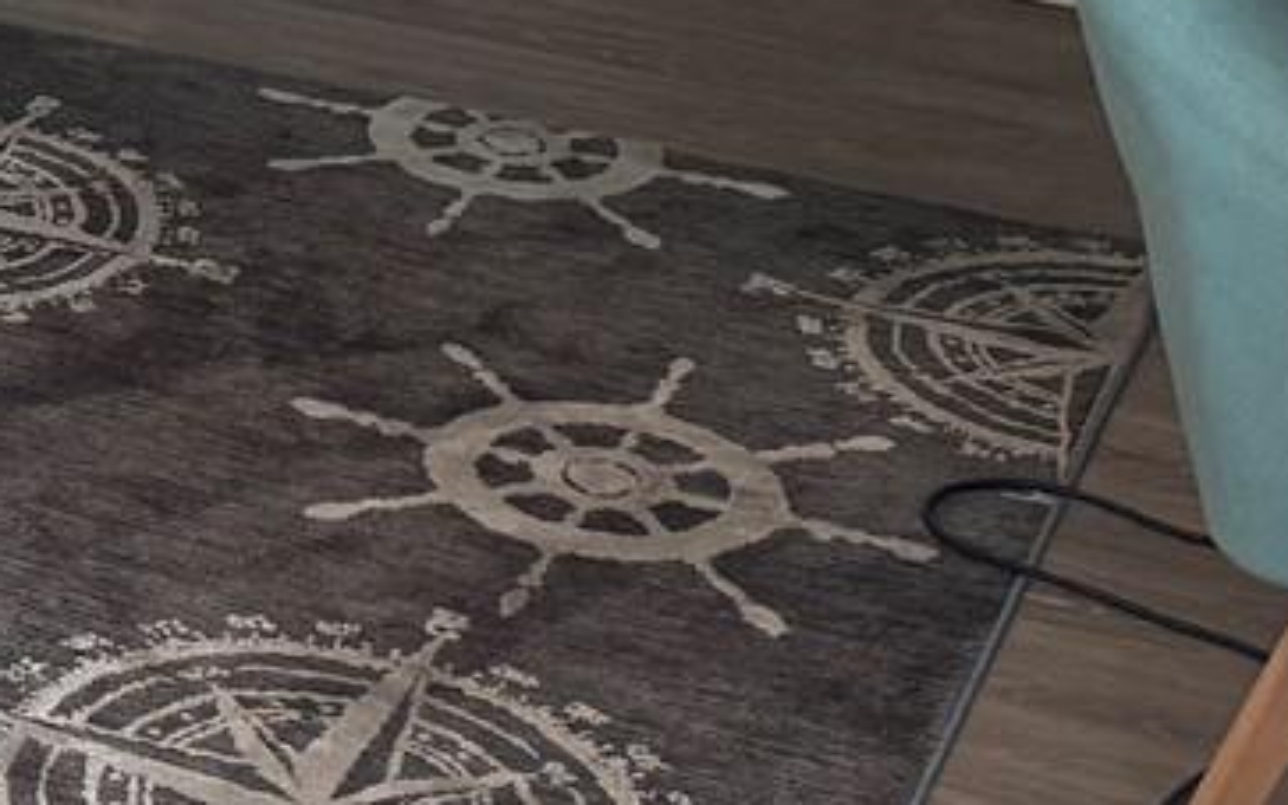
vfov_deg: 11.0
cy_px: -628
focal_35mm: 112
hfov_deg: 17.4
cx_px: -419
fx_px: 3932
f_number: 1.78
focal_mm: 6.76
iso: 200
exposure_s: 1/120
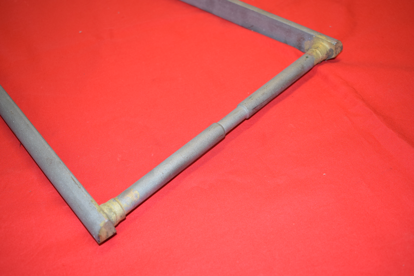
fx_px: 466
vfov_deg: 33.0
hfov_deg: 47.9
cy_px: 138
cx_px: 207
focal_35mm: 40
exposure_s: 1/100
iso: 800
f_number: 5
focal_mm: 27
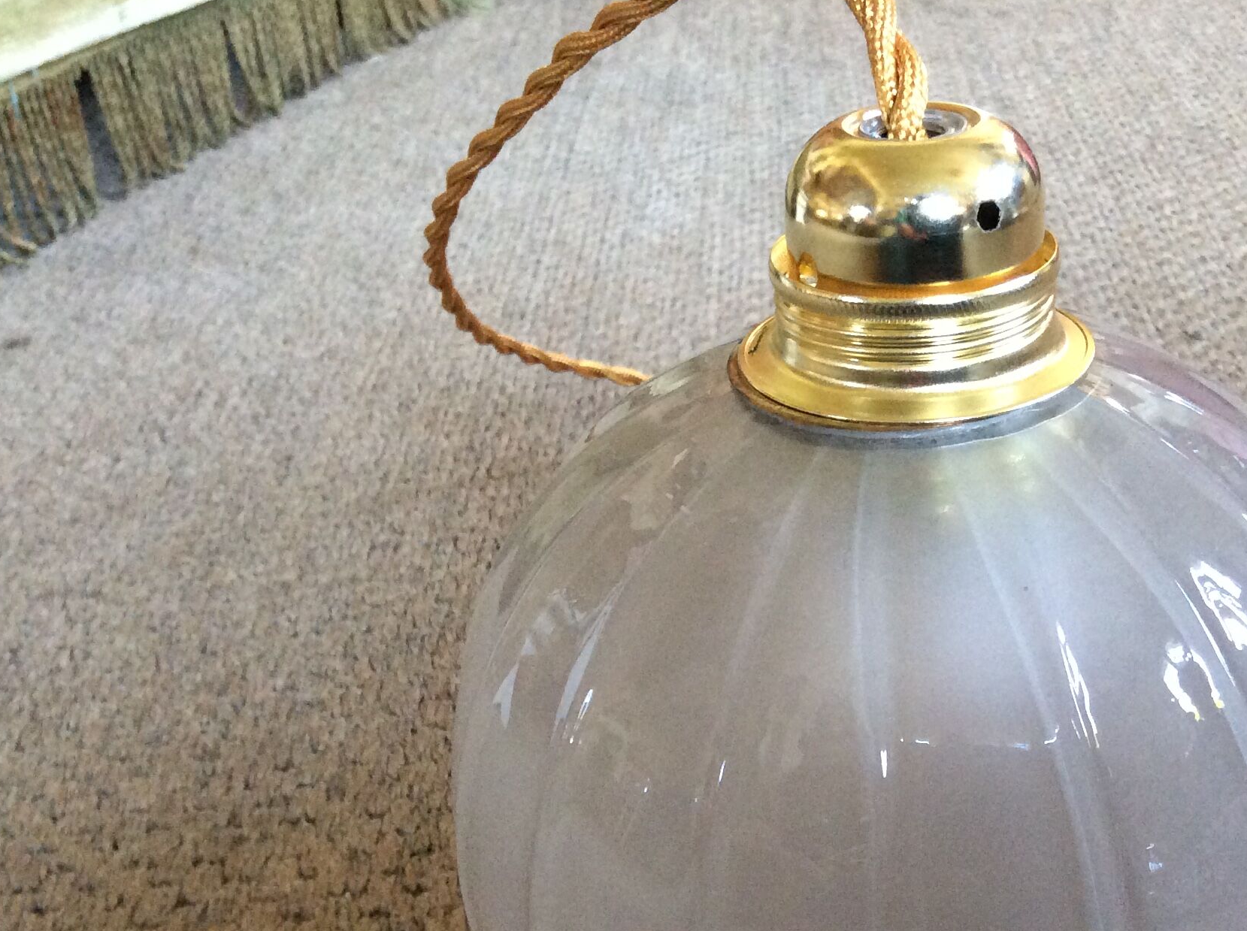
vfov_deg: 28.8
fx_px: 1798
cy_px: 651
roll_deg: +5.7
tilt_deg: -31.7
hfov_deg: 37.9
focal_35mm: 50
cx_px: 809
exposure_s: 1/25
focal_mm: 3.3
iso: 200
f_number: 2.4
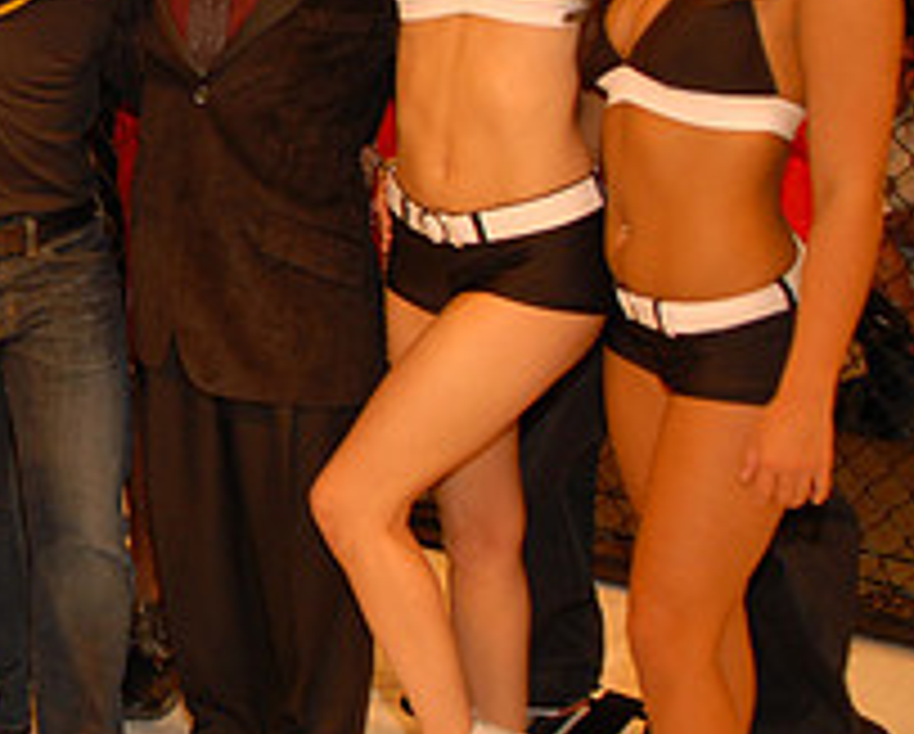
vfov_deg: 22.3
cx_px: -270
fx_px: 1851
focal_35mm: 68
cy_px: 225
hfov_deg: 24.3
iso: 200
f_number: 3.2
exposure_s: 1/250
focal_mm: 17
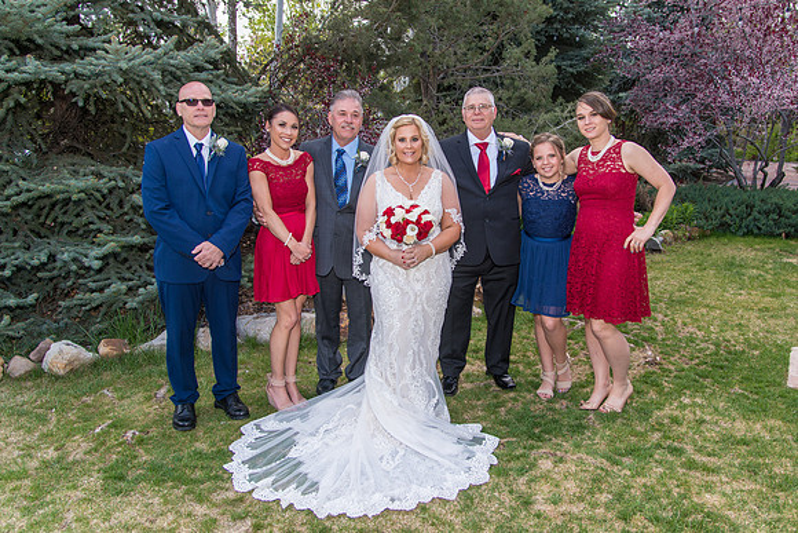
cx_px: 427
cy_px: 242
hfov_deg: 63.3
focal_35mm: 29
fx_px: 646
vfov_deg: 44.7
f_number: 4
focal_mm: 24
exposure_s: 1/250
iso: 160
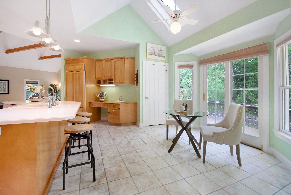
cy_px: 98
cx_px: 146
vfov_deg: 77.5
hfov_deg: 100.3
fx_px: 121
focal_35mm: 15
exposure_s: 1/15
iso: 400
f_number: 5.6
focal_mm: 10
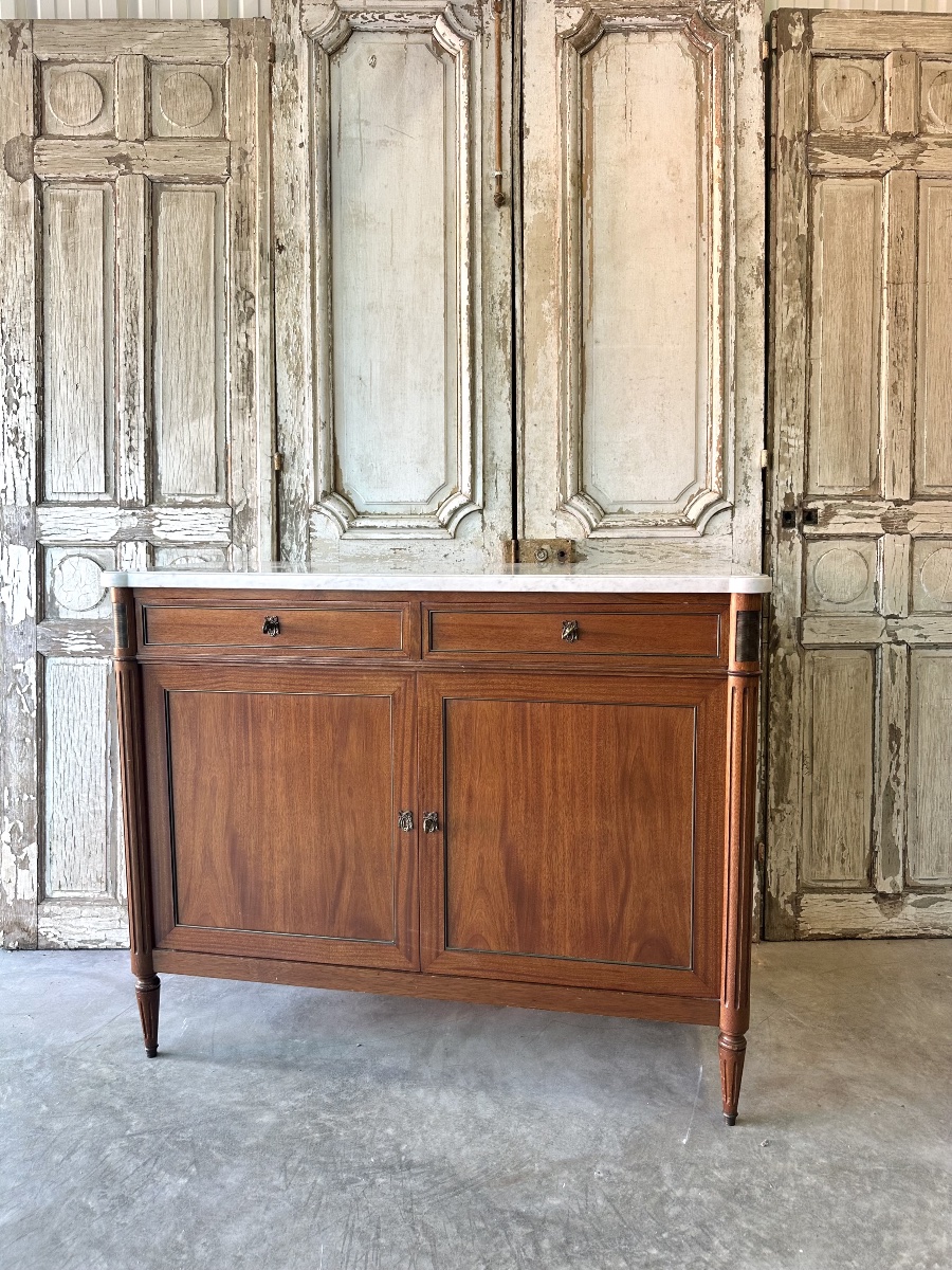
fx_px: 880
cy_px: 635
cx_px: 476
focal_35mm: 24
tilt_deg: -6.2
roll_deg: +0.1
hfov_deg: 56.8
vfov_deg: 71.6
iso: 80
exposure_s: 1/100
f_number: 1.78
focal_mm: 6.86
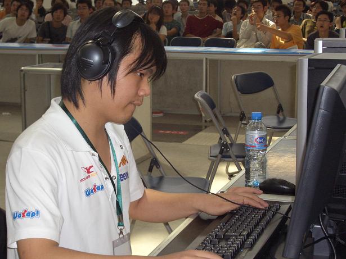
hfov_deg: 26.3
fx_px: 740
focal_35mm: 74
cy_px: 130
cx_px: 173
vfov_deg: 19.9
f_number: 3.9
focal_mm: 12.2
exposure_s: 1/60
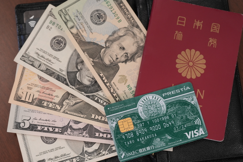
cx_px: 122
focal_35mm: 83
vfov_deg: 16.5
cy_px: 81
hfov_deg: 24.5
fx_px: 560
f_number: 5
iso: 1250
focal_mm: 83
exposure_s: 1/100
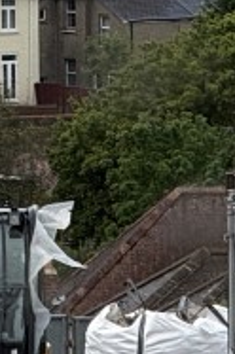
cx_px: 269
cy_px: -335
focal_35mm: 685
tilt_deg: -0.6
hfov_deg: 2.0
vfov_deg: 3.0
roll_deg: +0.7
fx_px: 6732
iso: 64
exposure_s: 1/1096
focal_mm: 15.66
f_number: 2.8
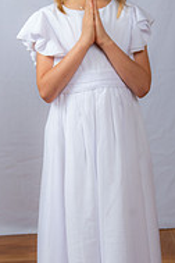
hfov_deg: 12.8
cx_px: 91
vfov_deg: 19.1
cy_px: 109
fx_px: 780
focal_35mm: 107
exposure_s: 1/200
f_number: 6.3
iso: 250
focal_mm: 45
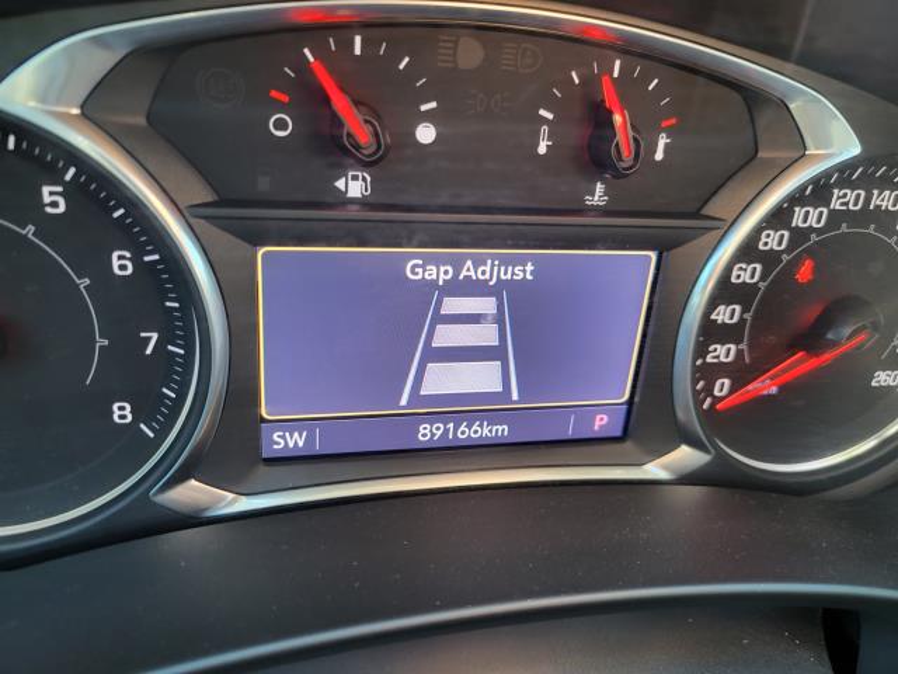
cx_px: 449
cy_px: 337
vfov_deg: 53.1
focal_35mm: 26
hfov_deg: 67.3
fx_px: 674
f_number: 1.8
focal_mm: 5.4
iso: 200
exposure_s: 1/42.1
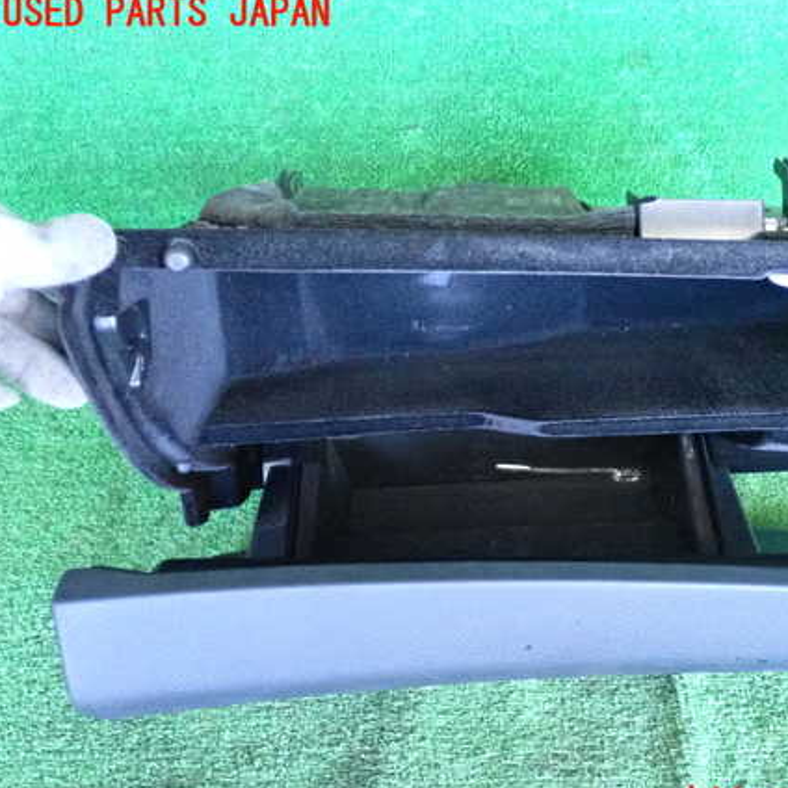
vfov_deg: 37.5
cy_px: 409
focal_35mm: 45
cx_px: 550
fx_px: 1159
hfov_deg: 37.0
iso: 4000
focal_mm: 6.37
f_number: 2.5
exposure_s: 1/125
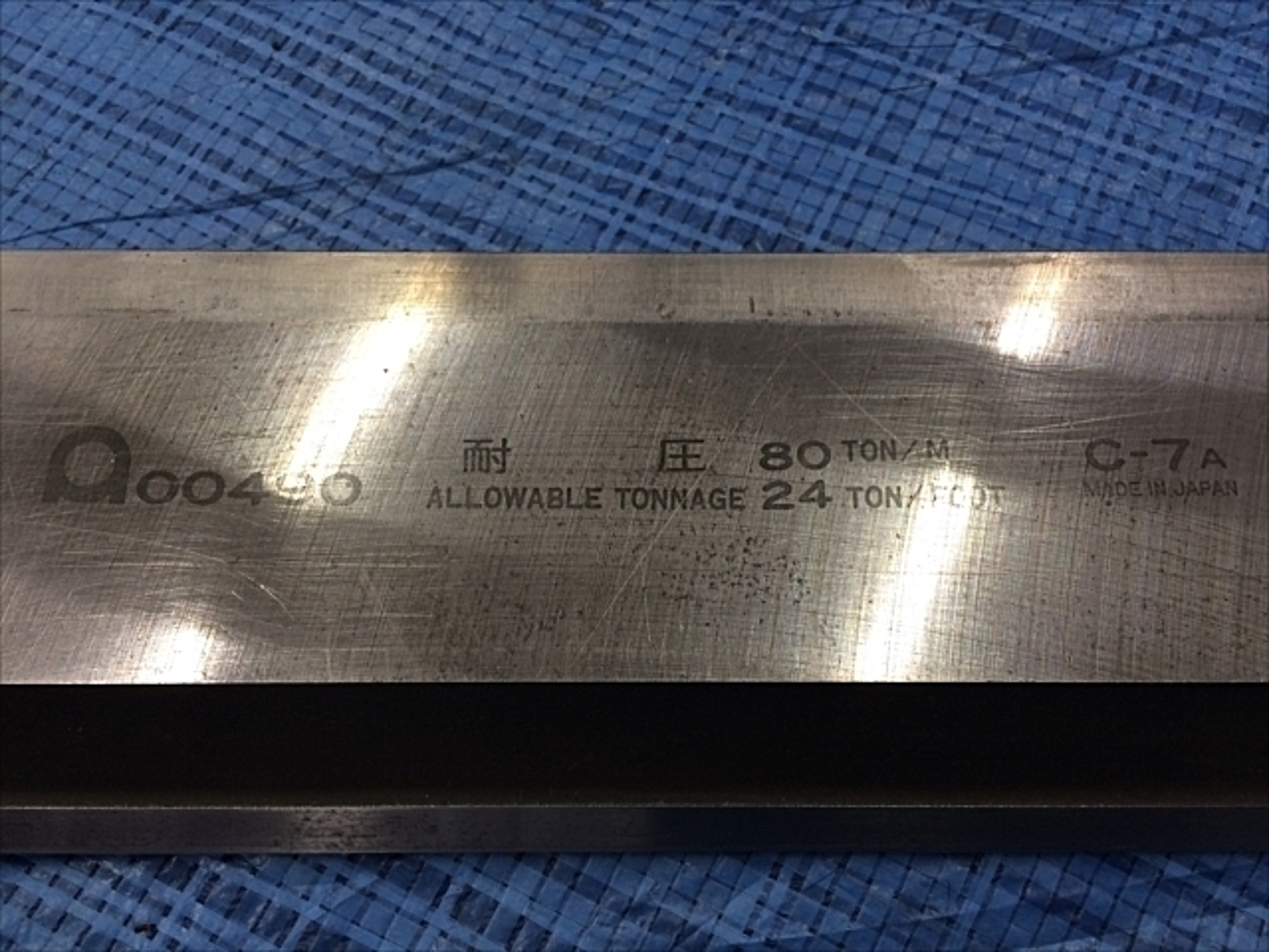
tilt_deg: -69.4
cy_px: 476
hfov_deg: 61.7
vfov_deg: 48.2
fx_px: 1063
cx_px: 634
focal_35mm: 29
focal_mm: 4.15
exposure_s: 1/30
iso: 32
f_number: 2.2
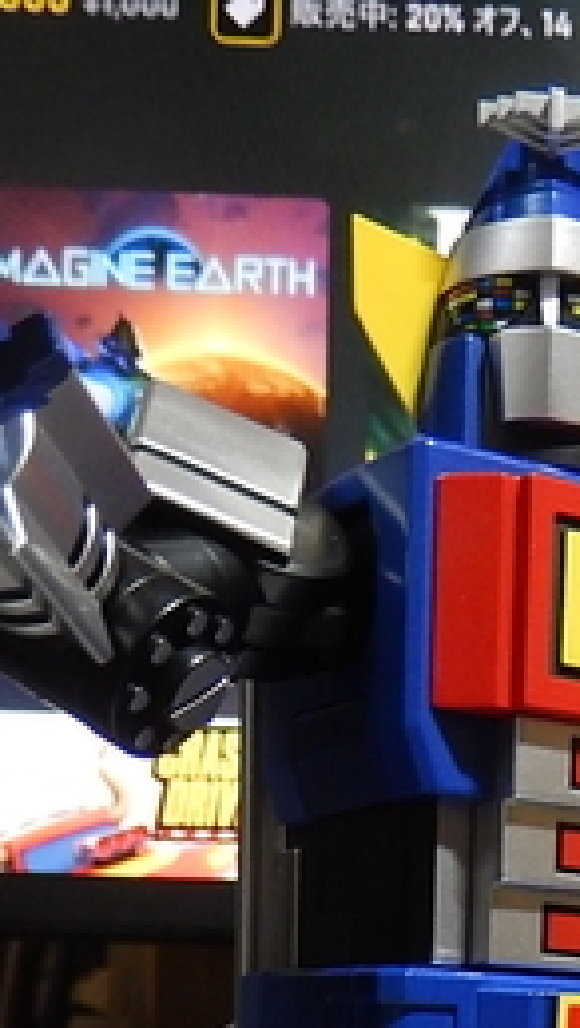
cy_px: 1163
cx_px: 564
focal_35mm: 63
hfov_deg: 18.7
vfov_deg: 29.6
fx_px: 1720
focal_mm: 4.5
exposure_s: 1/13
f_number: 3.4
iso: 400
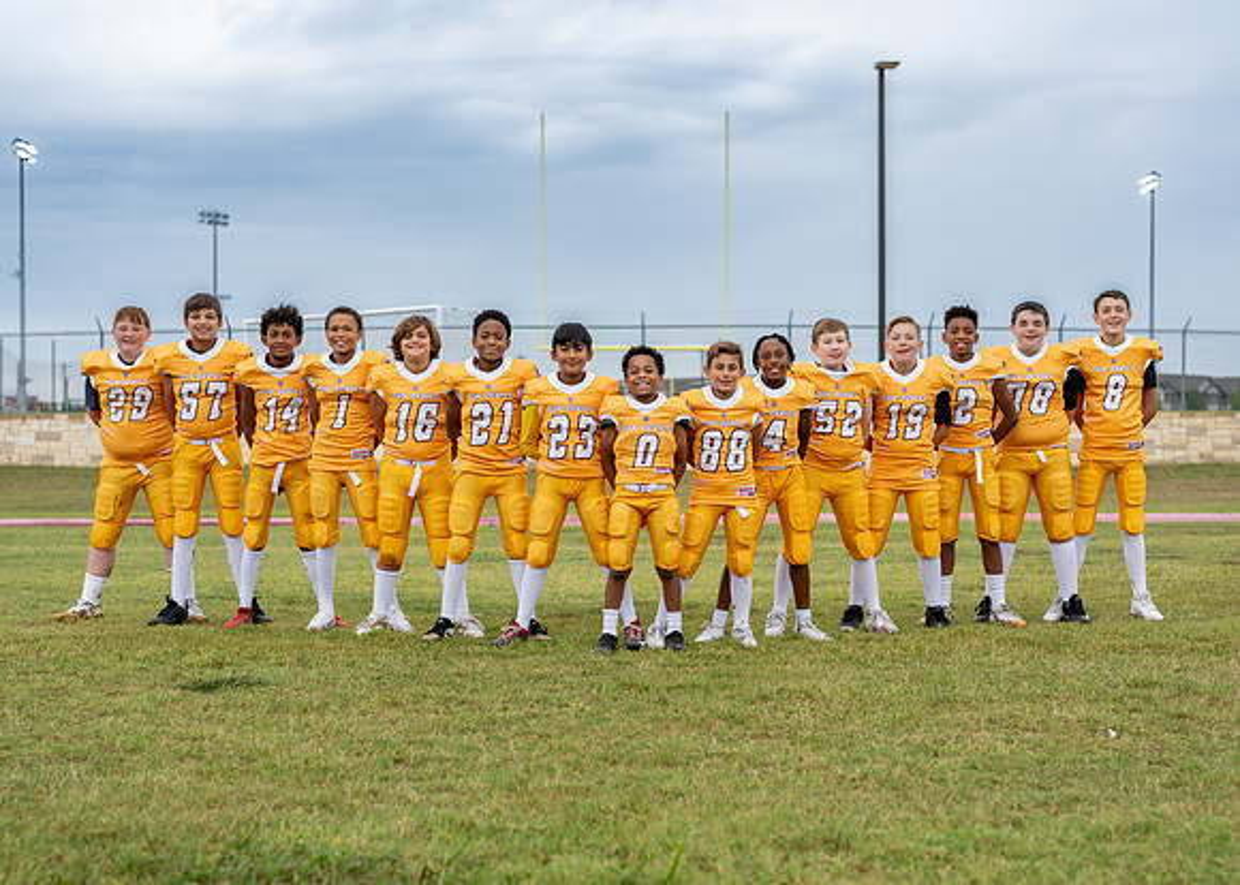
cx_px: 623
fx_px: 2116
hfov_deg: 32.7
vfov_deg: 23.6
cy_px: 490
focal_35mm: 60
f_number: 2.2
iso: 320
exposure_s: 1/1000
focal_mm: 50
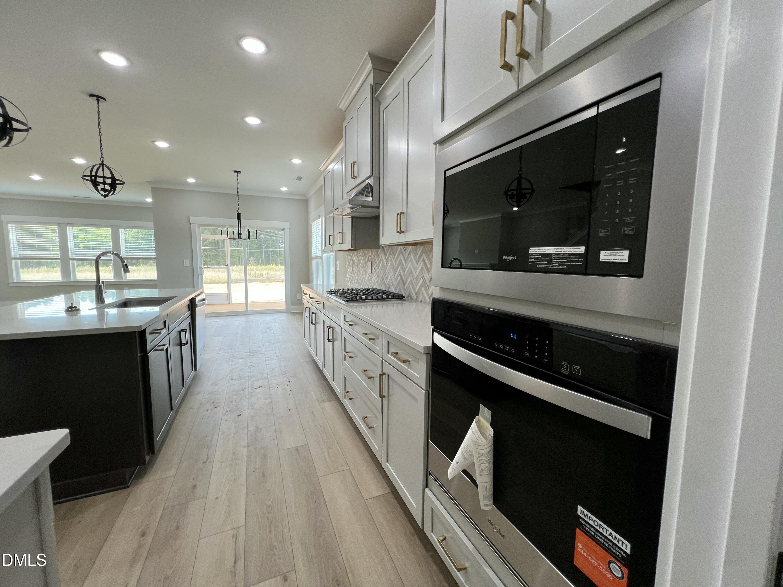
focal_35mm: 13
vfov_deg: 89.9
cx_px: 392
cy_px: 294
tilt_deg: -6.1
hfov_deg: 106.2
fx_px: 294
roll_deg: -0.2
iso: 100
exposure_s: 1/120
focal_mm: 1.57
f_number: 1.8
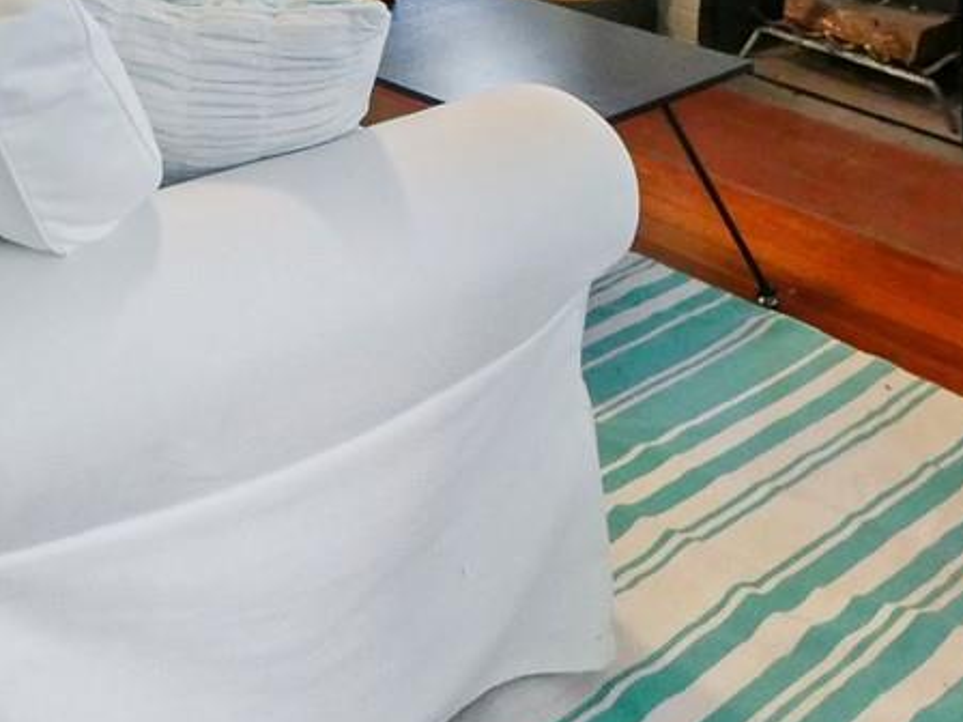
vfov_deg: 22.8
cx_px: 204
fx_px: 1391
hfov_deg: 37.0
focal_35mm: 50
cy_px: -407
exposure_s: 1/50
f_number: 4
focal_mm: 7
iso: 3200
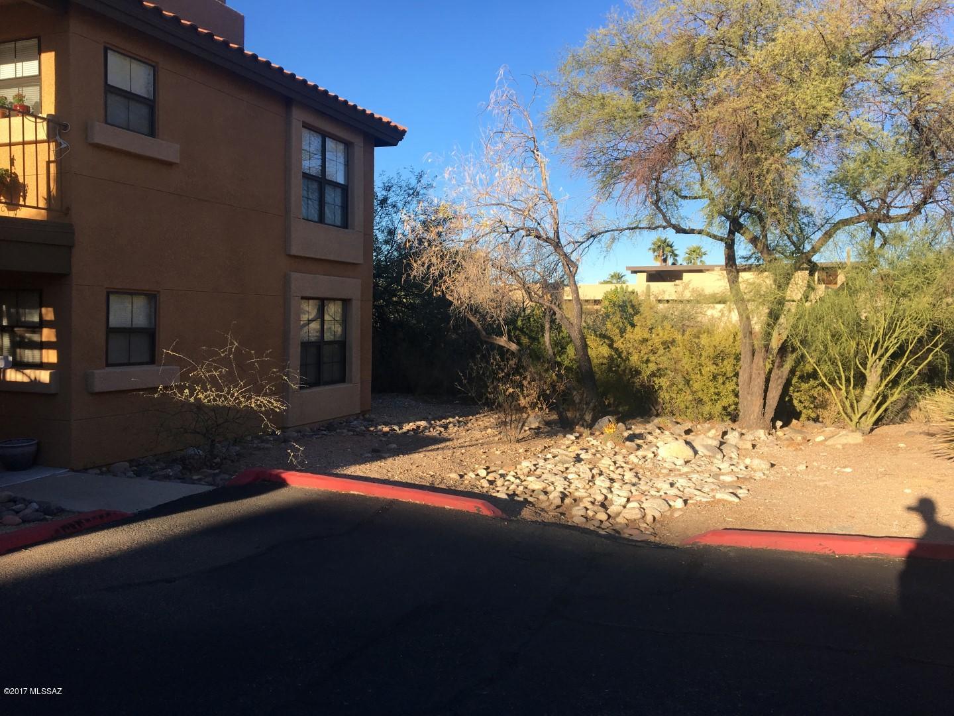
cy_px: 358
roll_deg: -0.6
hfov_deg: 61.7
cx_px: 477
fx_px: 799
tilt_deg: -0.3
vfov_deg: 48.2
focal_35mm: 29
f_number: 2.2
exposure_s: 1/739
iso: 25
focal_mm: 4.15
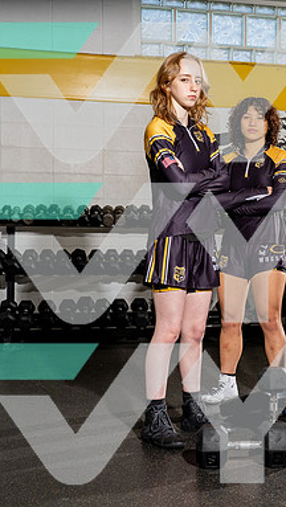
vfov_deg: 32.3
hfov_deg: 18.0
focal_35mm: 65
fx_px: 875
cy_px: 254
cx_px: 302
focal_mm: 41
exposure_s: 1/200
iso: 200
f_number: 8
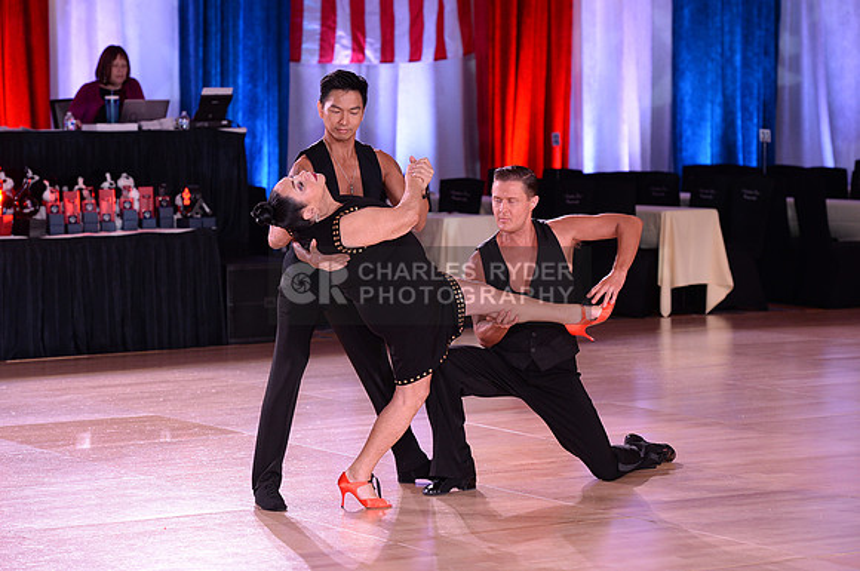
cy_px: 286
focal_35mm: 120
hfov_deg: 17.1
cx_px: 430
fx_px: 2863
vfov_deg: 11.4
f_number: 4.5
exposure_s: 1/250
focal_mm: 120
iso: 1600
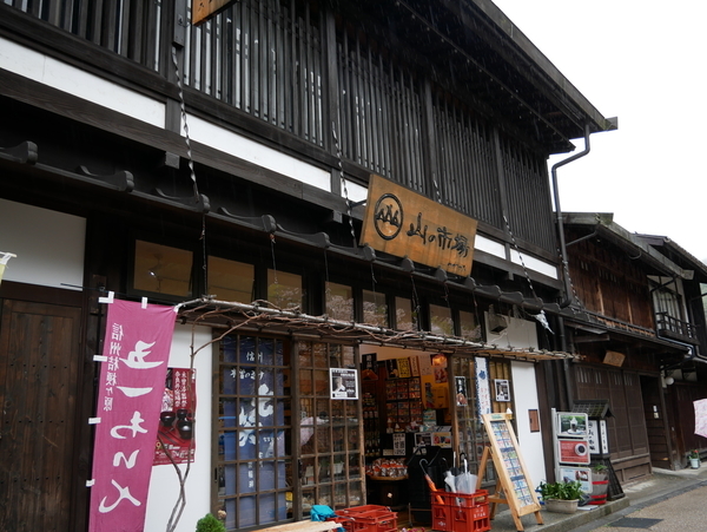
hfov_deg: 59.9
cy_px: 266
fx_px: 613
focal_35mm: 30
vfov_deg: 46.9
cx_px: 354
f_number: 3.7
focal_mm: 15
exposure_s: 1/125
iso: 200
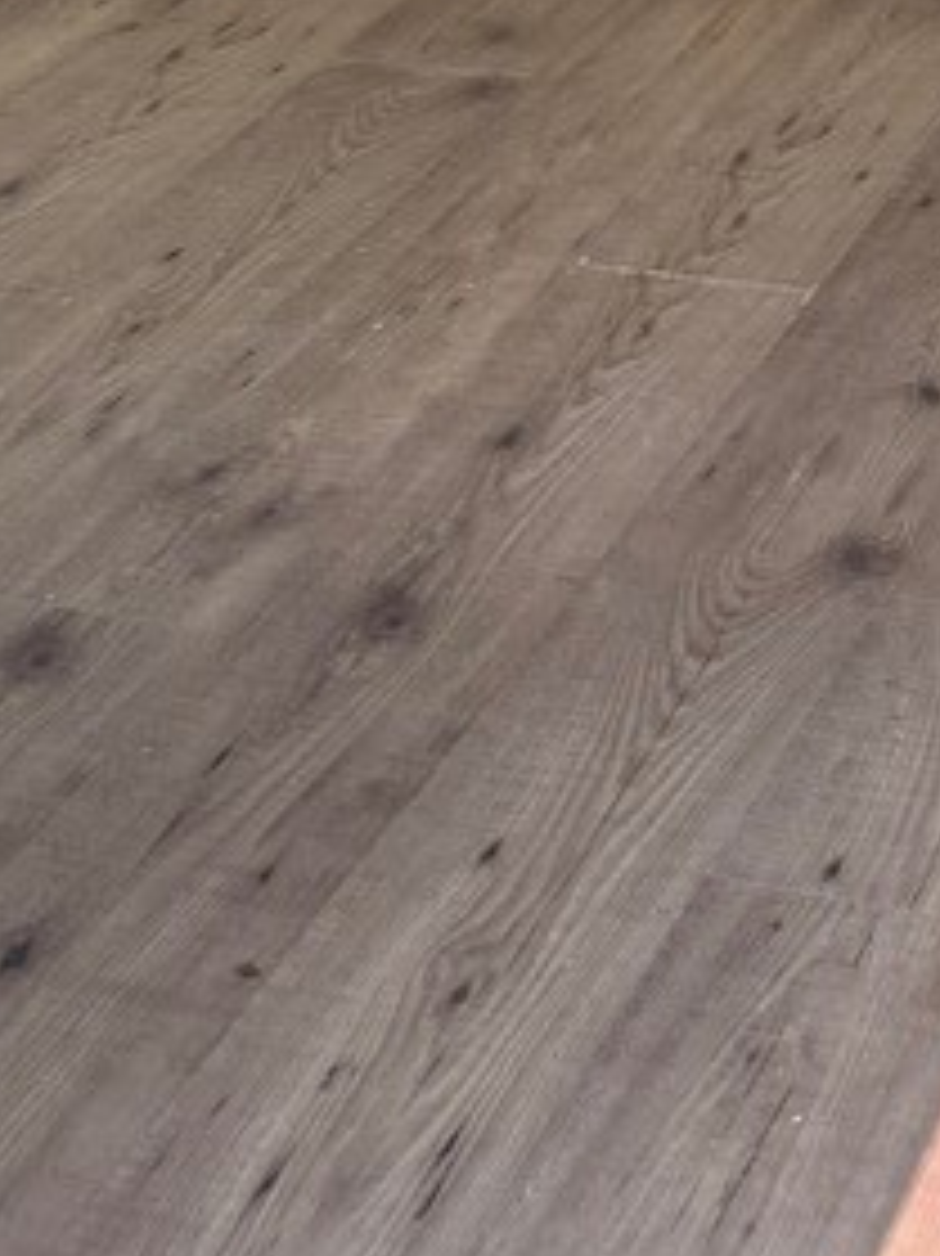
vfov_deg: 18.8
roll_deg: +1.9
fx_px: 3189
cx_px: 1250
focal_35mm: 88
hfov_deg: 15.9
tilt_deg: -9.4
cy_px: -779
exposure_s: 1/121
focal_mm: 6.76
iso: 160
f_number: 1.78
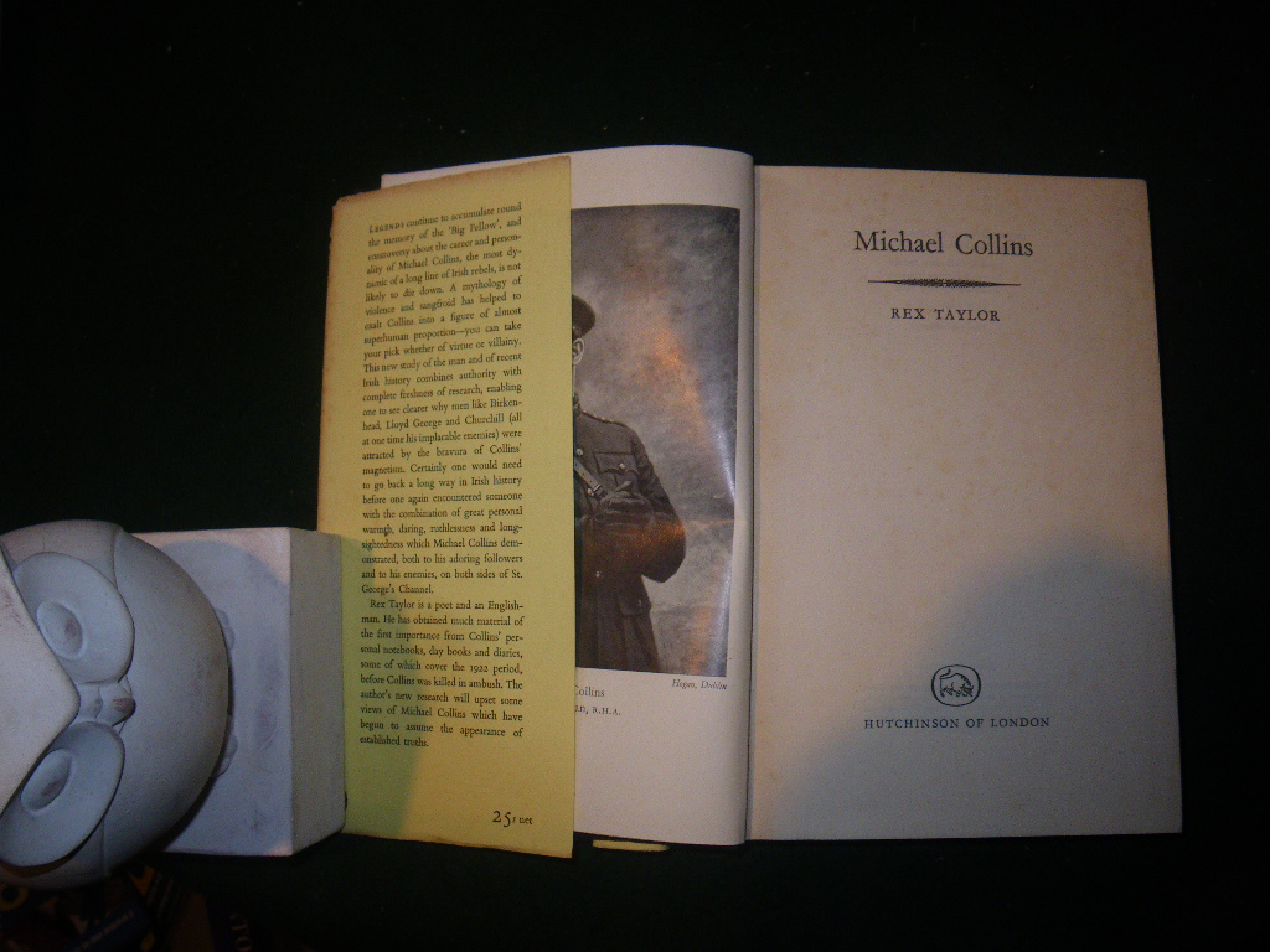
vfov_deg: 49.7
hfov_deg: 63.4
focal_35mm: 28
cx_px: 635
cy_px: 476
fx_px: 1027
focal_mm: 5
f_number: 4.2
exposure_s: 1/50
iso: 160
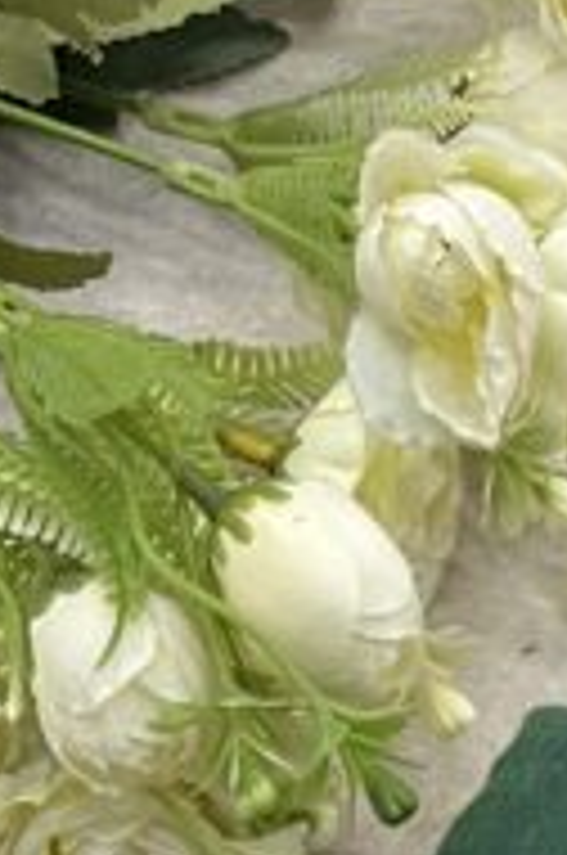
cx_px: 1192
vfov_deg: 11.3
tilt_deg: -75.9
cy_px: 2178
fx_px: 3462
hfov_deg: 8.8
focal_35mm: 146
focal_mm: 5.1
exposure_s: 1/50
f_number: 1.6
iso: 100
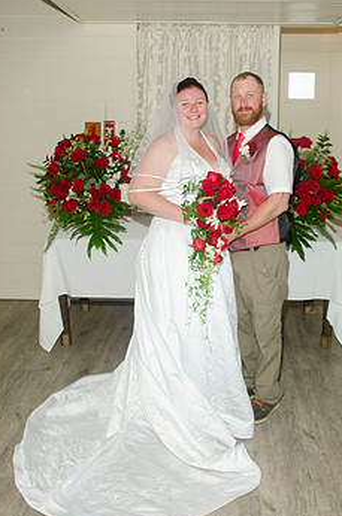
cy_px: 254
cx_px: 208
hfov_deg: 33.9
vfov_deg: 49.6
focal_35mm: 39
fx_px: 559
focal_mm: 20
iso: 400
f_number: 5.6
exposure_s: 1/250
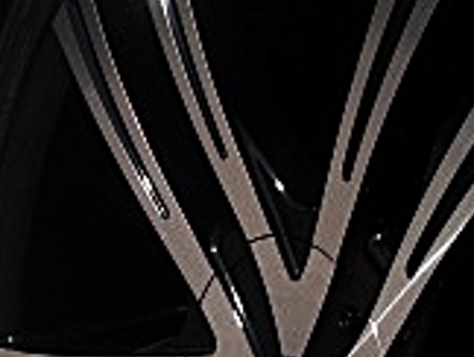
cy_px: 328
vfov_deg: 10.4
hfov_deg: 13.8
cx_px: 102
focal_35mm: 142
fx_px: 1947
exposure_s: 1/125
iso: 50
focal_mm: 6.3
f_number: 7.9
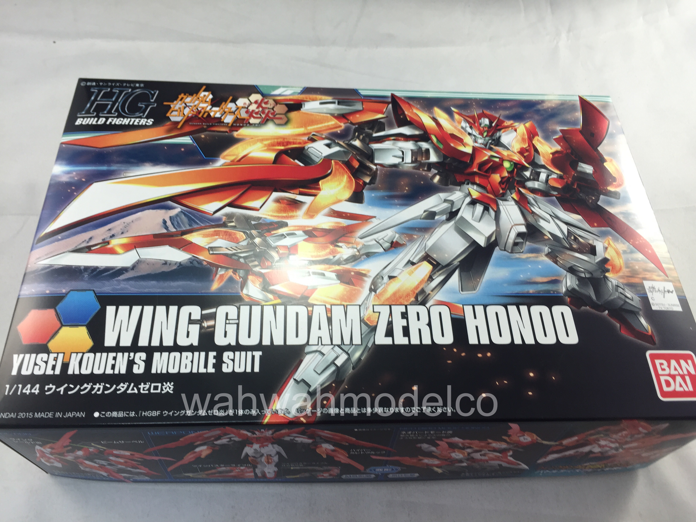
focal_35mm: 29
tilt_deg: -57.1
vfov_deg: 48.2
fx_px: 583
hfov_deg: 61.7
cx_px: 348
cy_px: 261
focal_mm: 4.15
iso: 40
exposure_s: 1/50
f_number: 2.2
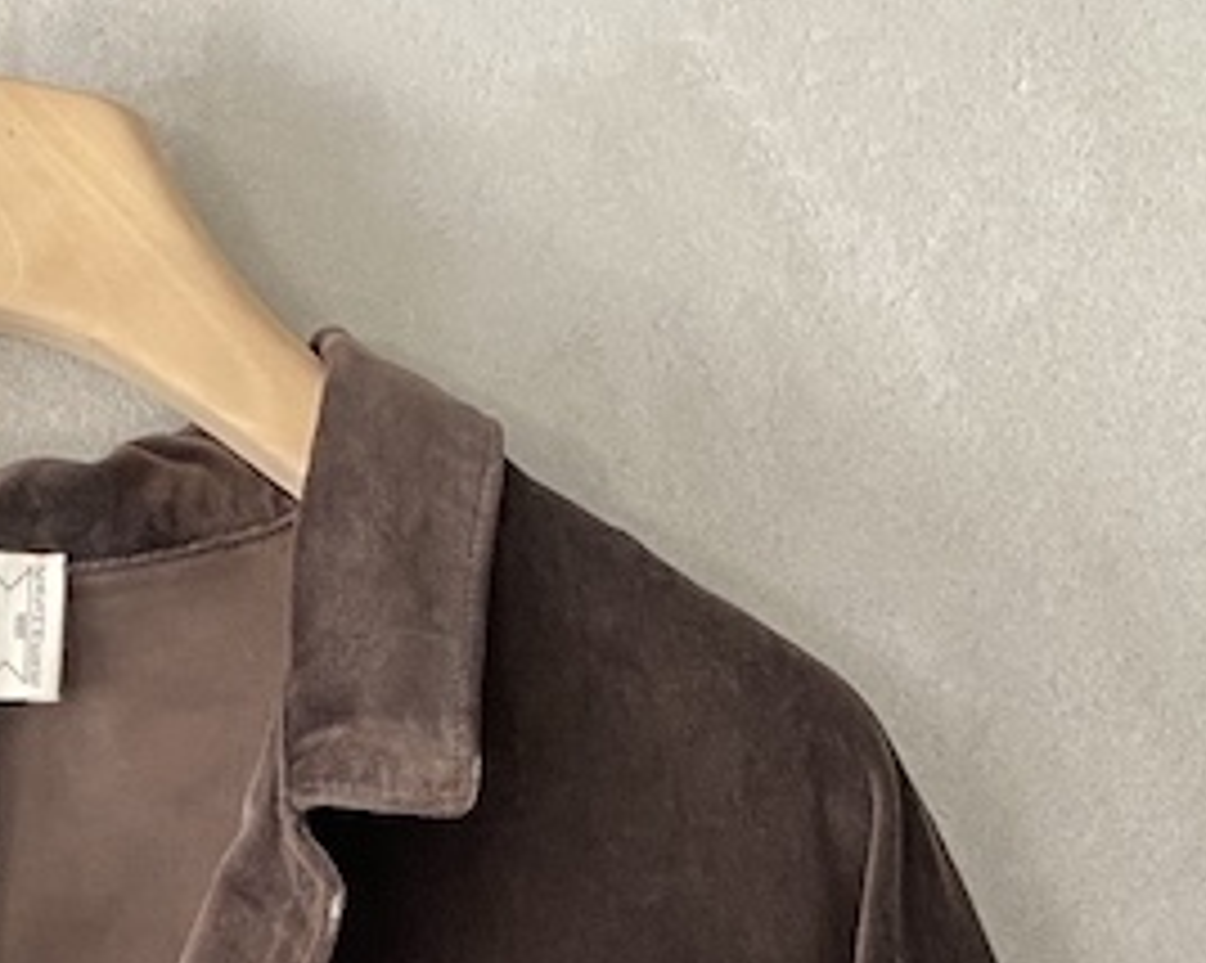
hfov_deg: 18.5
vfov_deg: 13.3
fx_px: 3602
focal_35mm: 101
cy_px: 1870
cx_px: 9
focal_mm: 4.25
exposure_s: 1/60
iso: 200
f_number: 1.8
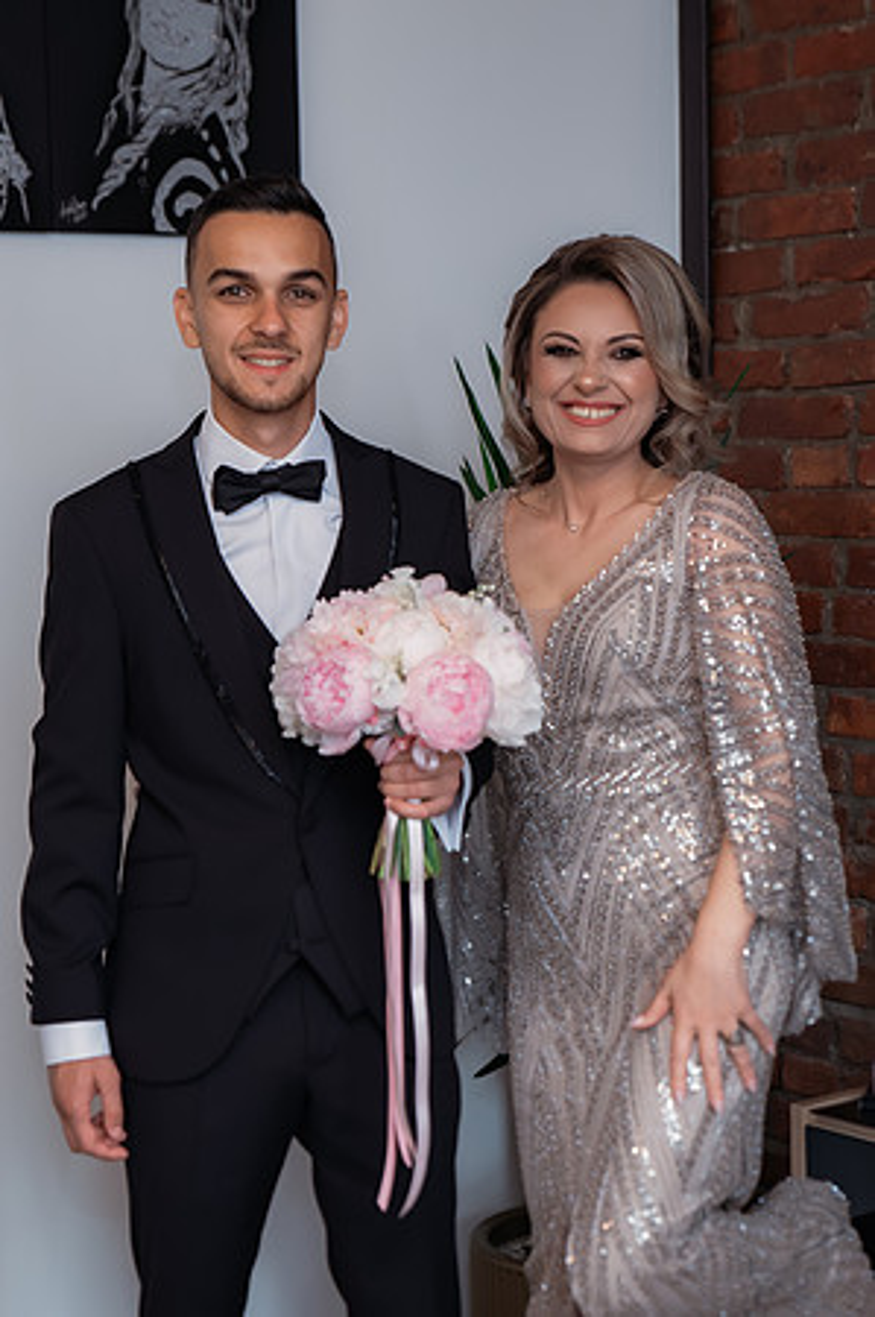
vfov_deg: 26.6
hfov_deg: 17.8
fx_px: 2789
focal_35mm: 76
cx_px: 364
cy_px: 657
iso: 1000
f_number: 3.2
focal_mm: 50
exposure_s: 1/125
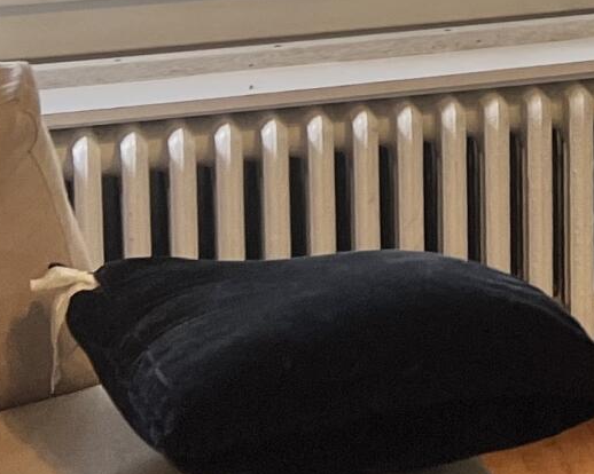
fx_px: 2583
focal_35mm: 147
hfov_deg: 12.2
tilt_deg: -5.8
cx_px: 1024
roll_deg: +0.8
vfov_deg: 10.1
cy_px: -311
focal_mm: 5.7
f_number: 1.5
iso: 125
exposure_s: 1/120
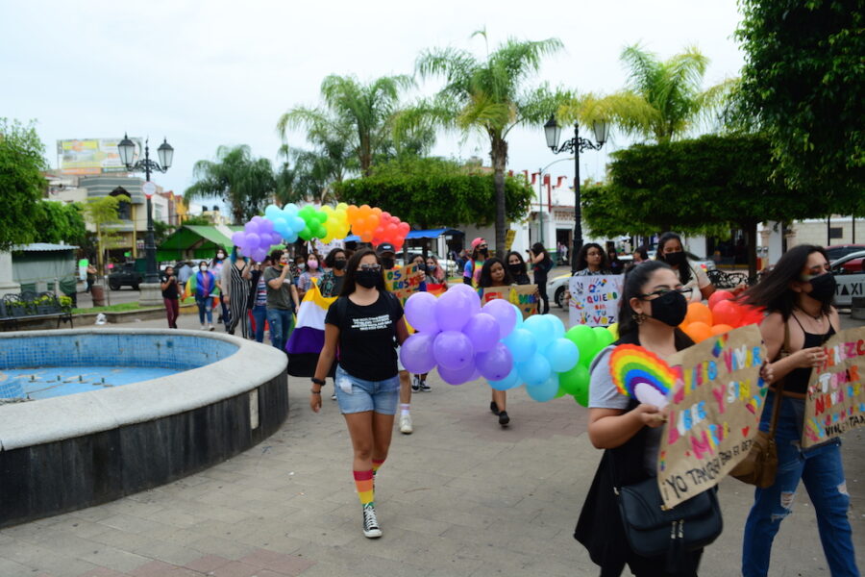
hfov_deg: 61.9
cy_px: 288
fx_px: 721
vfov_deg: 43.6
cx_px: 432
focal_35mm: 30
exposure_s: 1/100
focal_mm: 20
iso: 100
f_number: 7.1
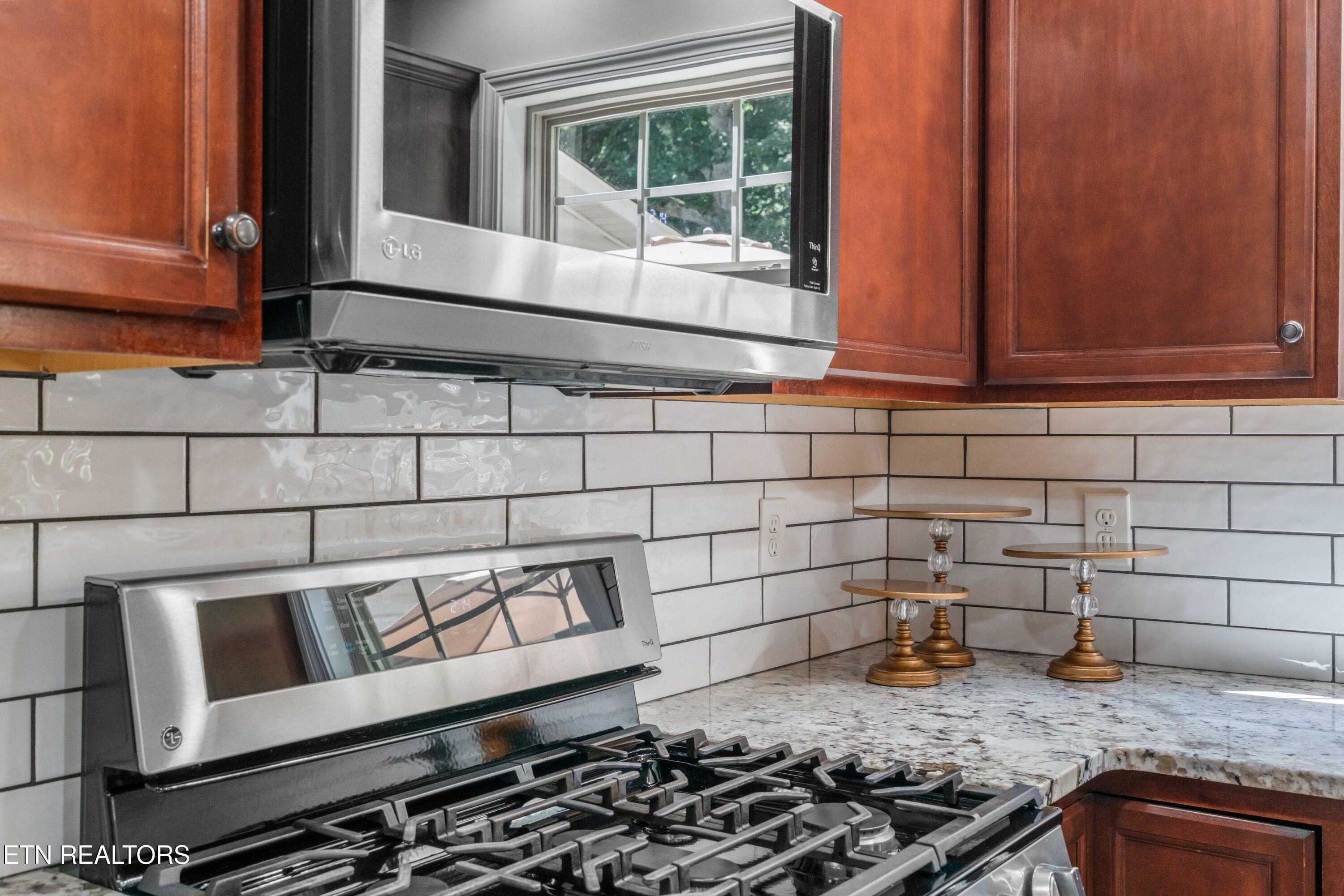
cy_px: 448
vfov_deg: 37.9
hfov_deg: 54.4
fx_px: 1307
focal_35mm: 35
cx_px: 672
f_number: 8
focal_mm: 35
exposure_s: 1/6
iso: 1250
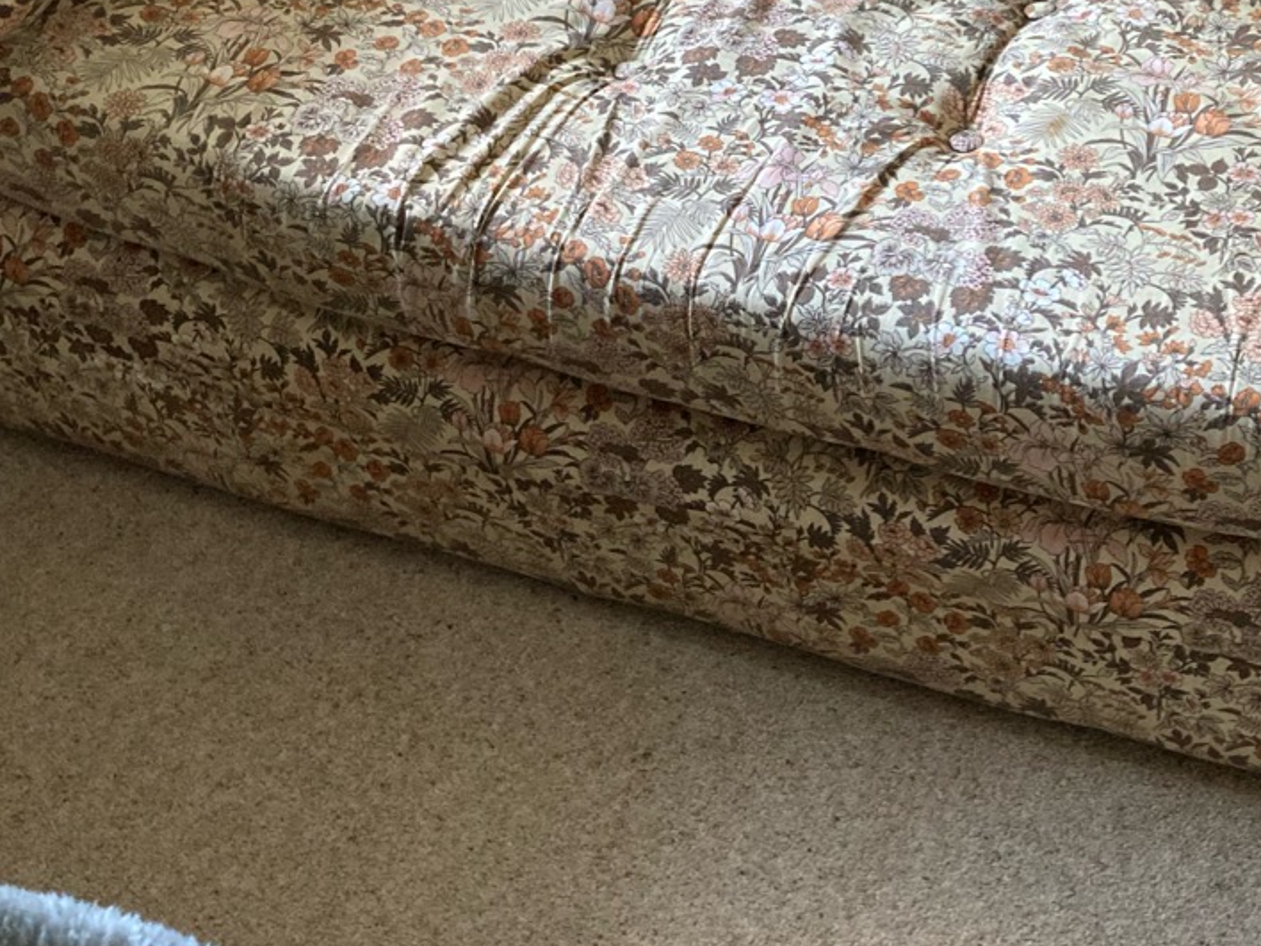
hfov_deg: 35.0
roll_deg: +1.5
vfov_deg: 26.3
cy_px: 121
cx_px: 903
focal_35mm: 54
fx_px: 1967
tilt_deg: -38.7
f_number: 1.8
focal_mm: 3.99
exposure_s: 1/49
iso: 320
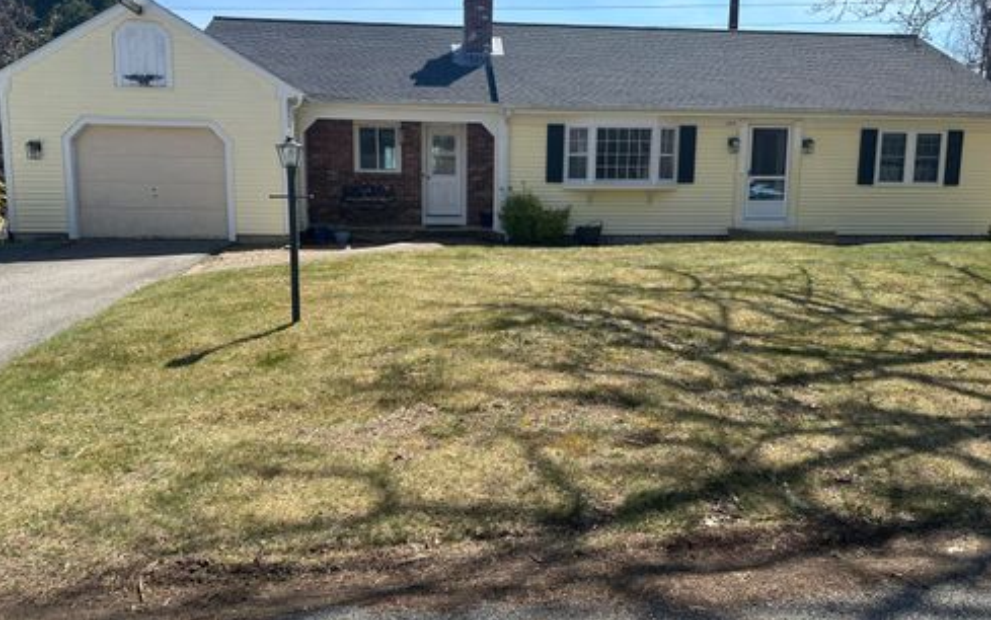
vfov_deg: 47.6
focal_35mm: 26
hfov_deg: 70.4
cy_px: 289
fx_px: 702
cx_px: 503
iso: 80
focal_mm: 6.86
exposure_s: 1/2967
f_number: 1.78
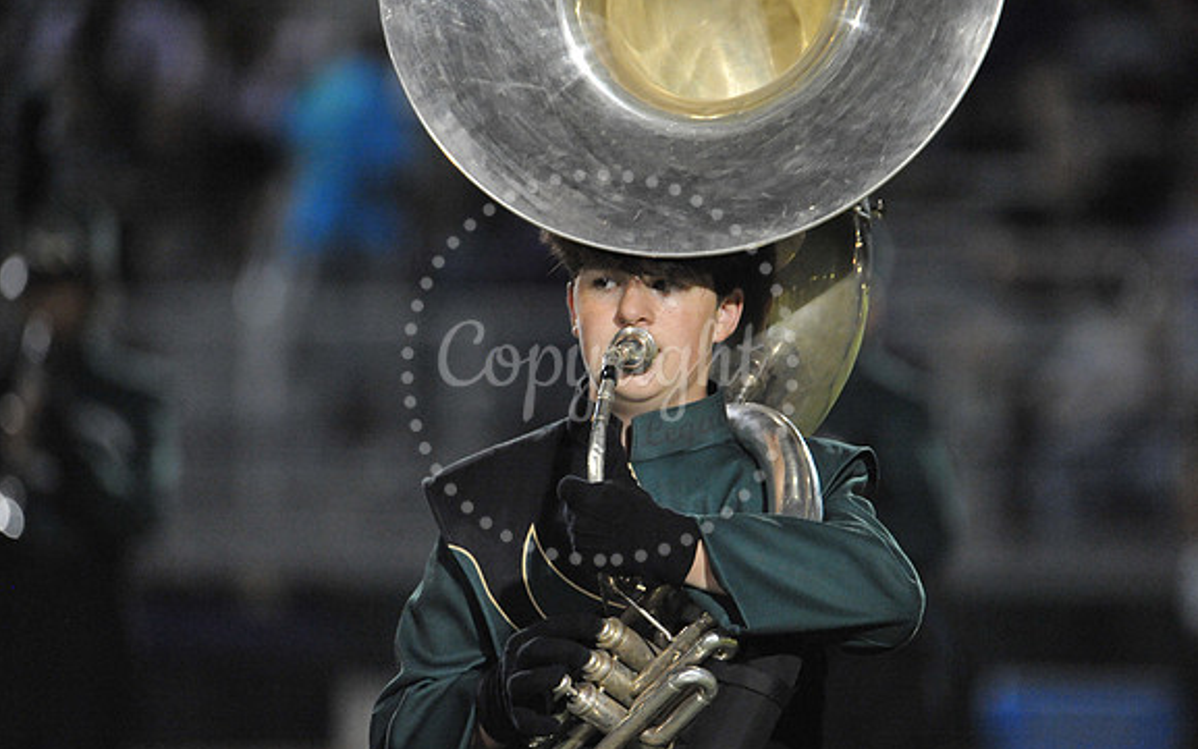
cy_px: 365
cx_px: 600
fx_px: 20053
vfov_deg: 2.1
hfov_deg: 3.4
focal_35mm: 614
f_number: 6.3
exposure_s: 1/160
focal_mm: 600
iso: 6400
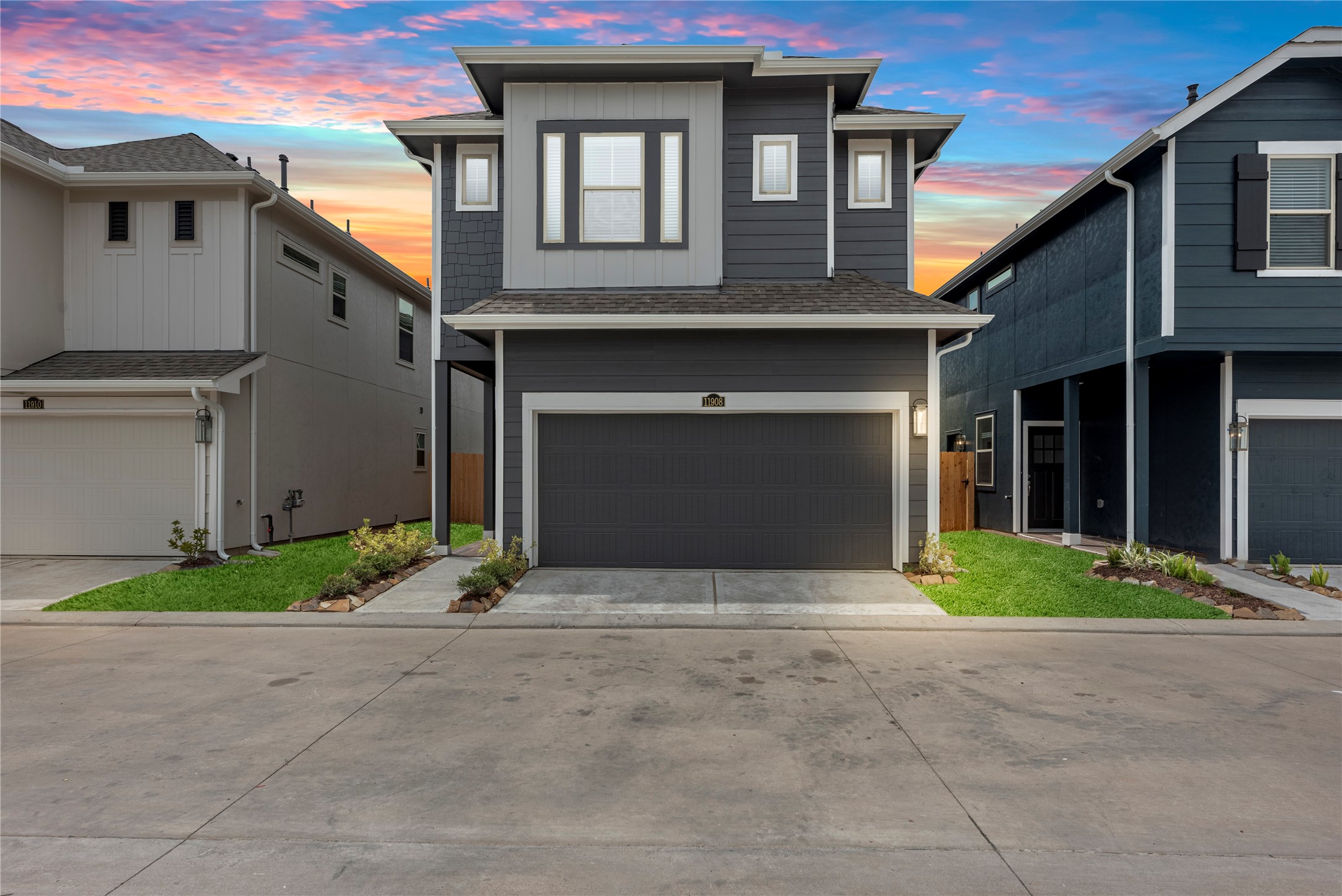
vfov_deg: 67.4
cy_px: 448
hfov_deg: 90.0
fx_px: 671
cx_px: 671
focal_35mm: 18
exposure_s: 1/60
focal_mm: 18
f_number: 9
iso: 100
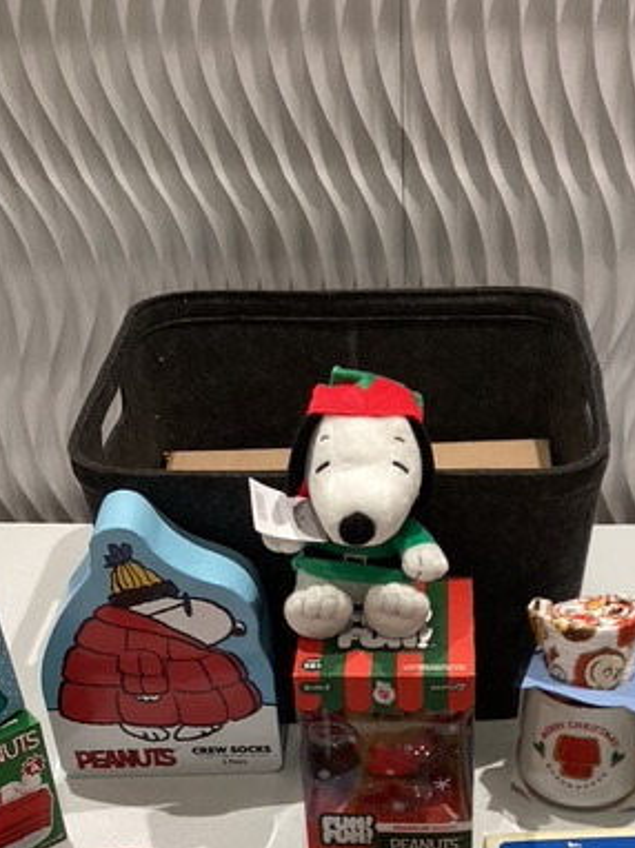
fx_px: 1273
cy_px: 708
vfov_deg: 35.4
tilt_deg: -39.9
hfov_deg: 27.9
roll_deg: +2.2
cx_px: 404
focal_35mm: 52
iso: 125
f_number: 2.4
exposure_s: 1/60
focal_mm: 3.3
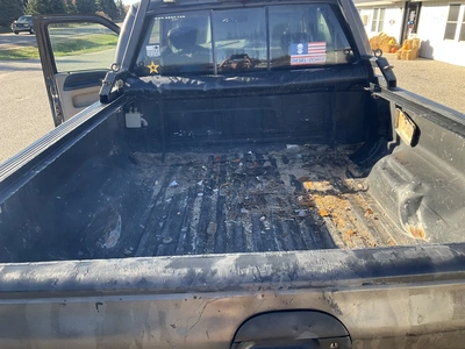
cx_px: 232
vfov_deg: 48.2
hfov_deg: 61.7
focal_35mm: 29
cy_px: 174
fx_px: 390
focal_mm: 3
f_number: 1.8
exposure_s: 1/222
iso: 25
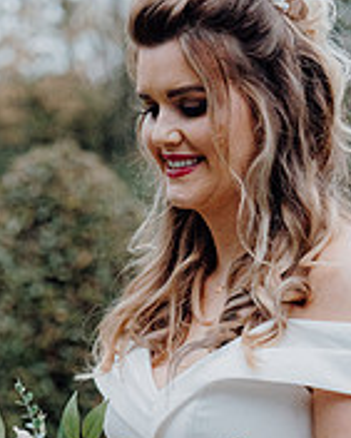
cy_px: 450
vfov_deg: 11.4
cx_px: 187
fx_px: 2180
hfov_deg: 9.2
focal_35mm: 168
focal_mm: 70
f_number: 3.5
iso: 5000
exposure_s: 1/200
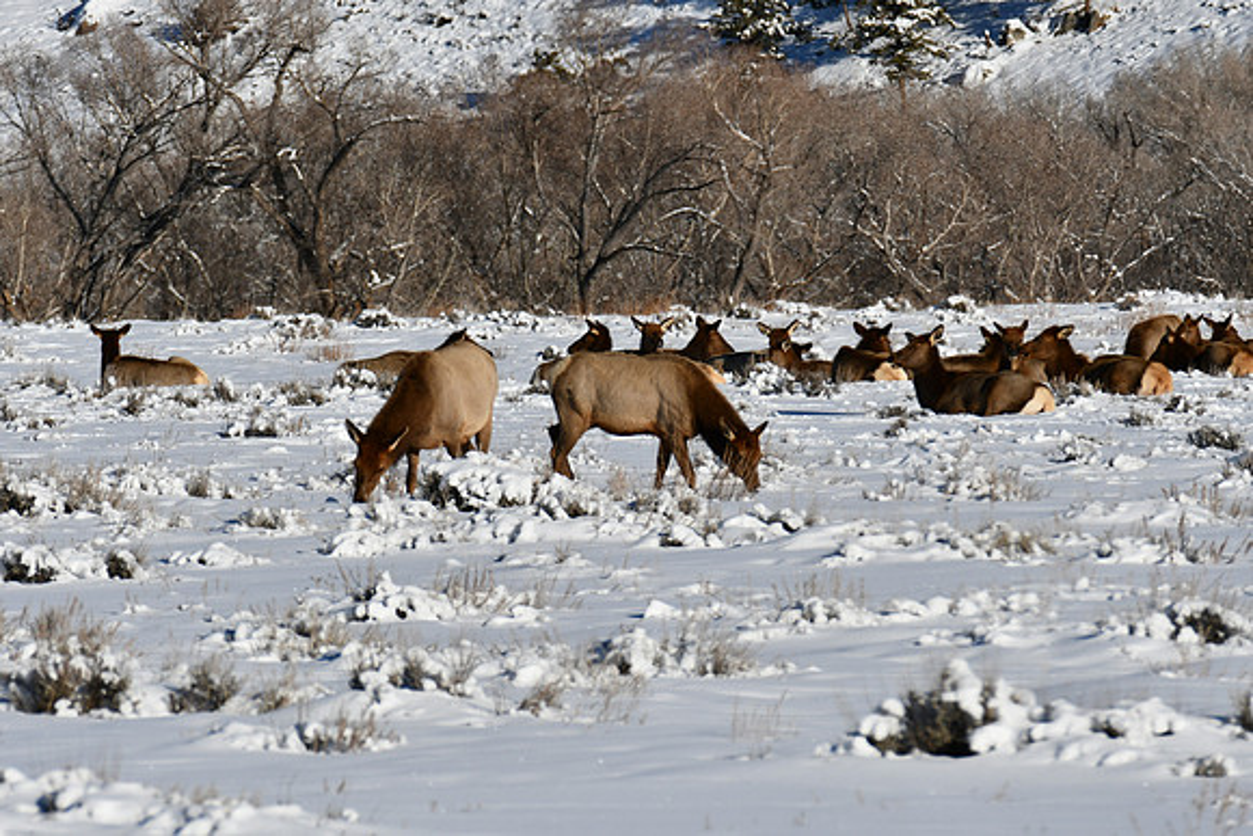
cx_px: 626
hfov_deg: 4.6
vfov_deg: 3.1
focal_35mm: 450
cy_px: 418
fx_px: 15665
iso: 100
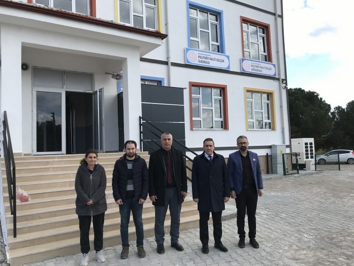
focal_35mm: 28
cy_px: 133
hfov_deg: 63.4
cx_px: 177
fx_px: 286
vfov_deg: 49.7
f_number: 1.8
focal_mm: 3.99
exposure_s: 1/1182
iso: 20
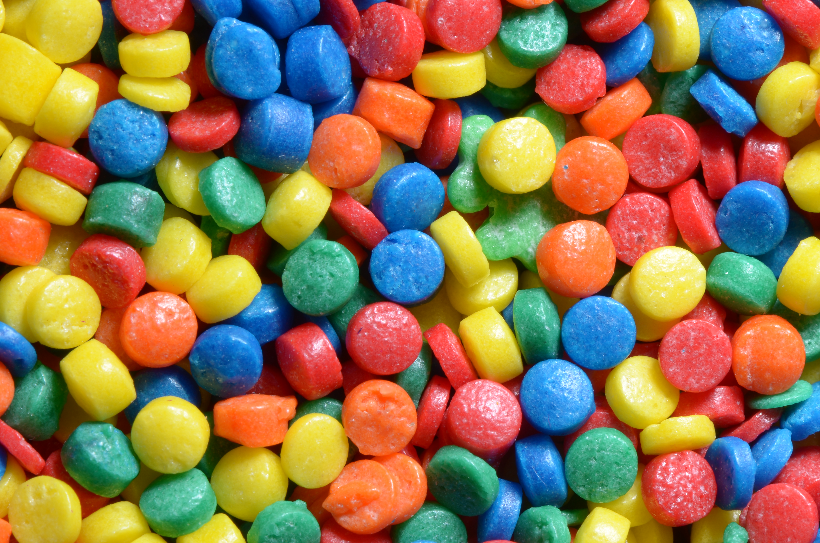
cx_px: 410
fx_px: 3580
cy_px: 272
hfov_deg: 13.1
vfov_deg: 8.7
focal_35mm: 158
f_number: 25
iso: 100
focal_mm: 105
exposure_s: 1/30
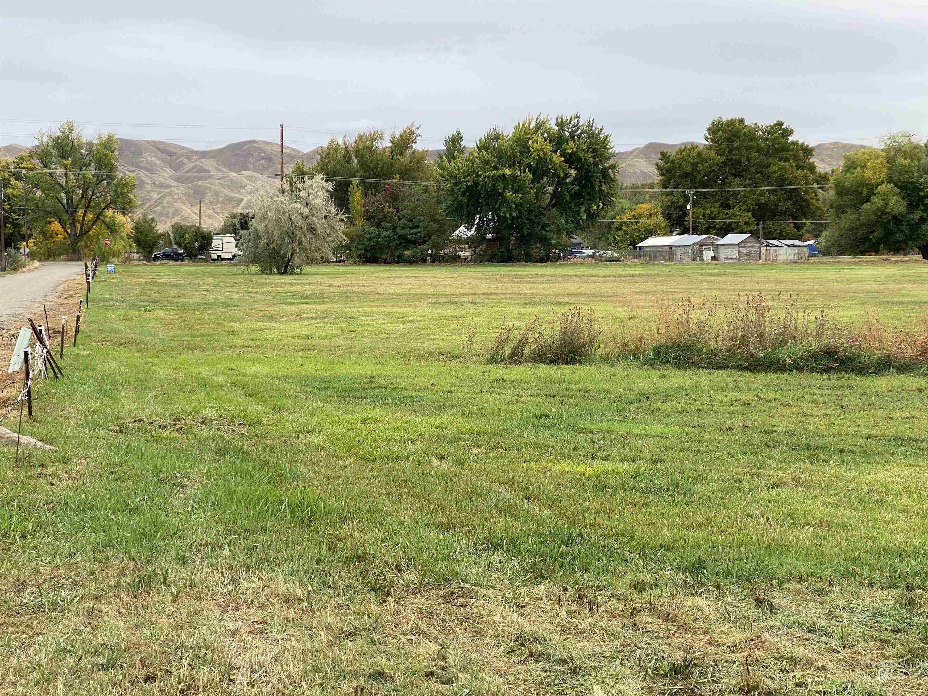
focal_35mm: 52
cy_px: 348
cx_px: 464
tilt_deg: -3.6
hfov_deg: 36.8
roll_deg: +0.6
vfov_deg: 28.0
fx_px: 1394
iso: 20
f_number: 2
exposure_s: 1/227
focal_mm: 6
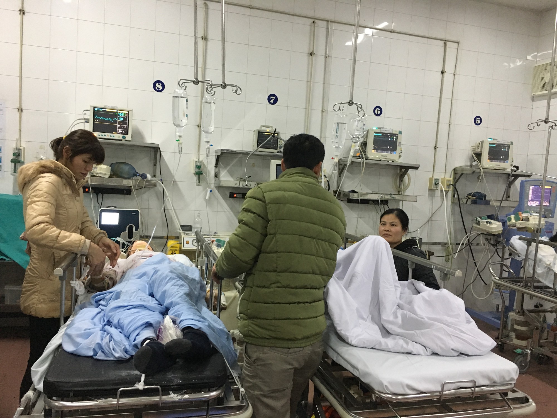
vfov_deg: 48.2
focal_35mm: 29
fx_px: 467
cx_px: 278
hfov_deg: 61.7
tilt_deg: -4.1
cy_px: 209
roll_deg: -4.0
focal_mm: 4.15
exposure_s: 1/33
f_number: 2.2
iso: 250
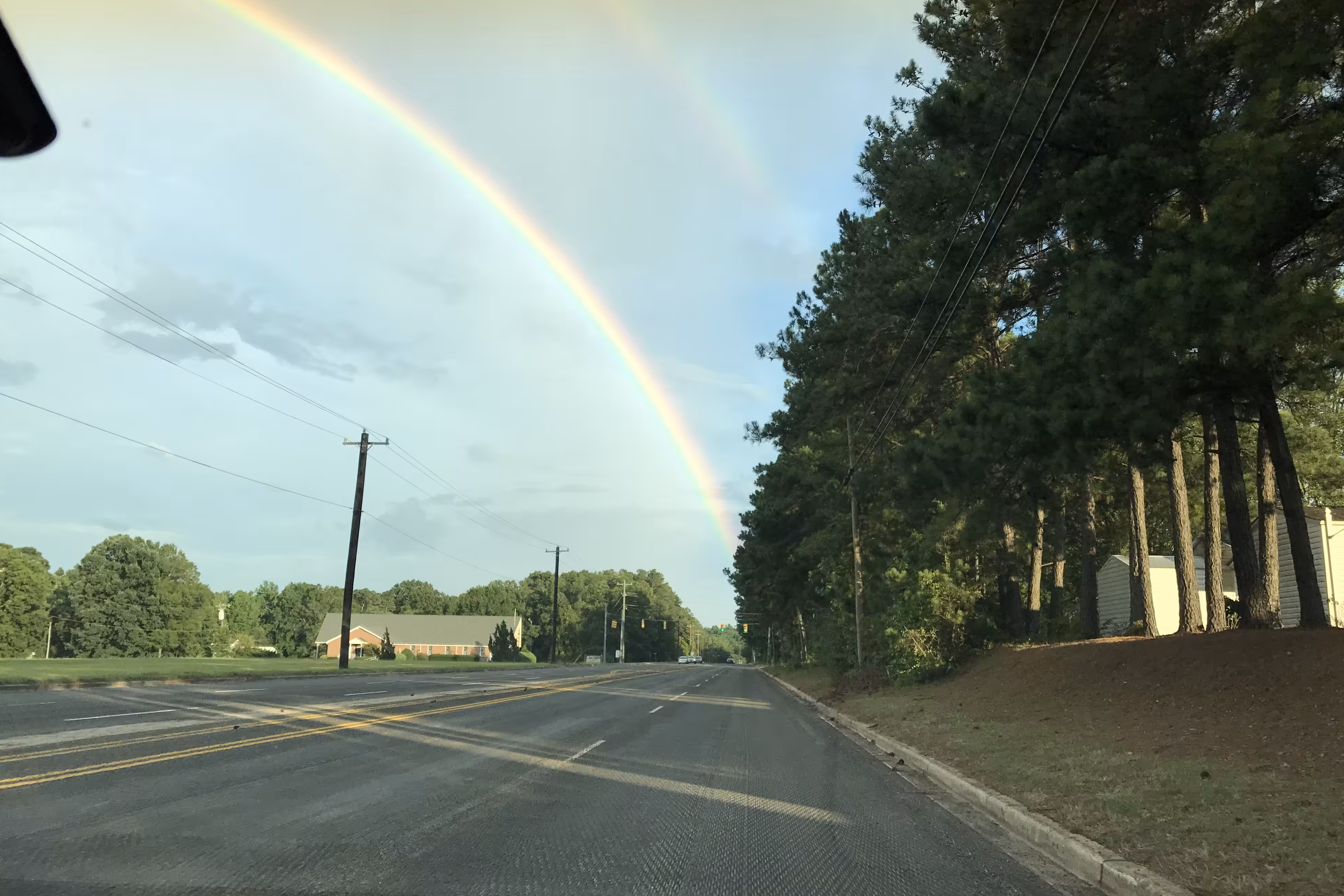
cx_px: 665
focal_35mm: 30
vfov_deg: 43.6
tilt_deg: +8.2
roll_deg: -1.3
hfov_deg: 61.9
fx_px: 1120
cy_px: 421
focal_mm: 3.99
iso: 20
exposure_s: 1/977
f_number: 1.8
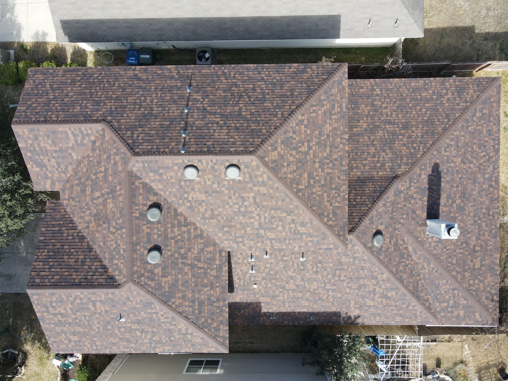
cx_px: 254
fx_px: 352
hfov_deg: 71.6
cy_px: 190
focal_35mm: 24
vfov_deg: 56.8
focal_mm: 4.5
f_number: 2.8
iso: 100
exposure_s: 1/240
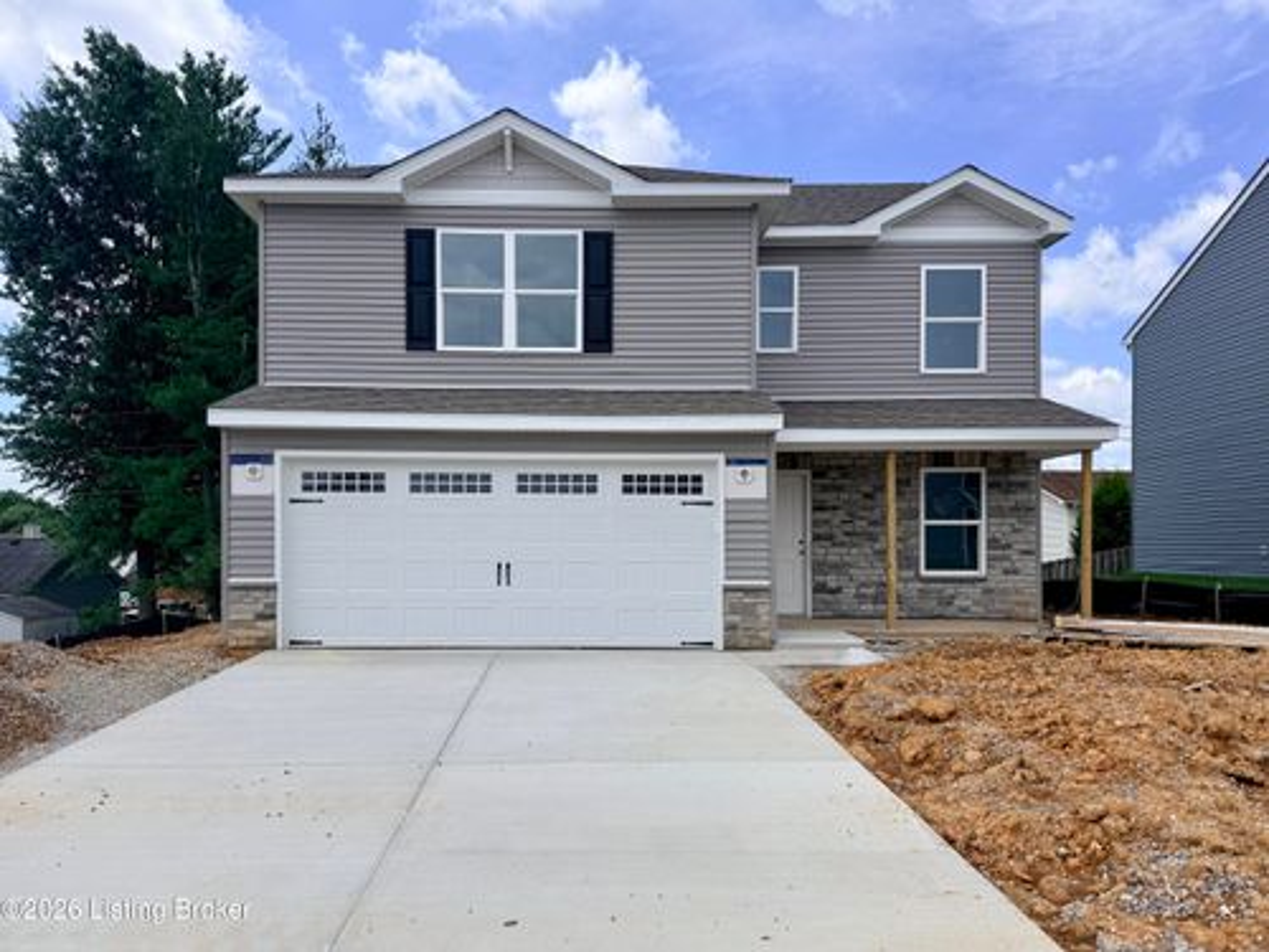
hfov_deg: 71.6
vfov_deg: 56.8
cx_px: 634
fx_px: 880
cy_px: 476
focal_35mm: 24
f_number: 1.8
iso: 80
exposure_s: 1/5700
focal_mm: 6.76
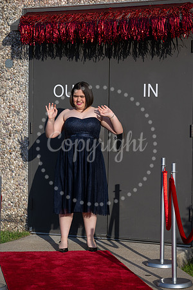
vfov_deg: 21.5
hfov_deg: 14.4
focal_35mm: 95
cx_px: 96
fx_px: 764
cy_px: 145
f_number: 5
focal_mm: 95
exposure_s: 1/2000
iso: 320
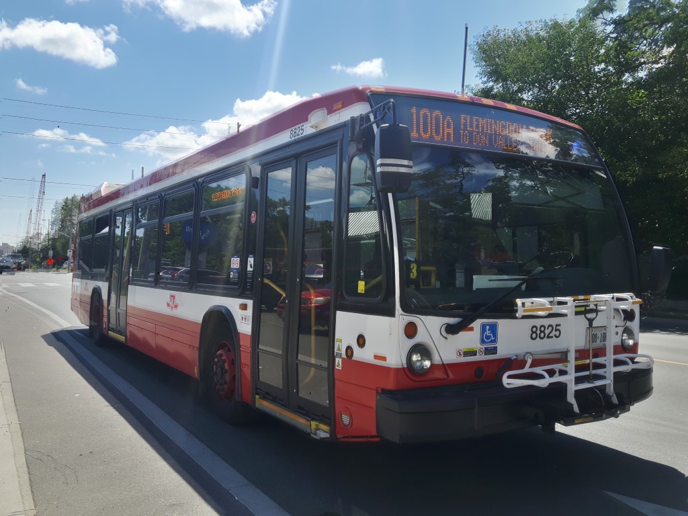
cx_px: 344
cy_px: 258
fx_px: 616
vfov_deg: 45.4
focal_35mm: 31
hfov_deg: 58.4
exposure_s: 1/619
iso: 40
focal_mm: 3.7
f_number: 1.9
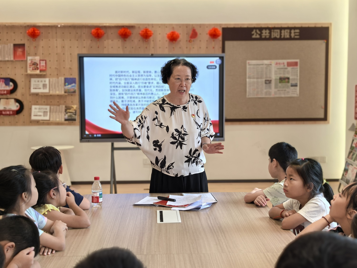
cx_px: 178
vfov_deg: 27.0
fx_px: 557
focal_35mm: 54
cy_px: 134
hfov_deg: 35.5
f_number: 2
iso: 100
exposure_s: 1/100
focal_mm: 6.98
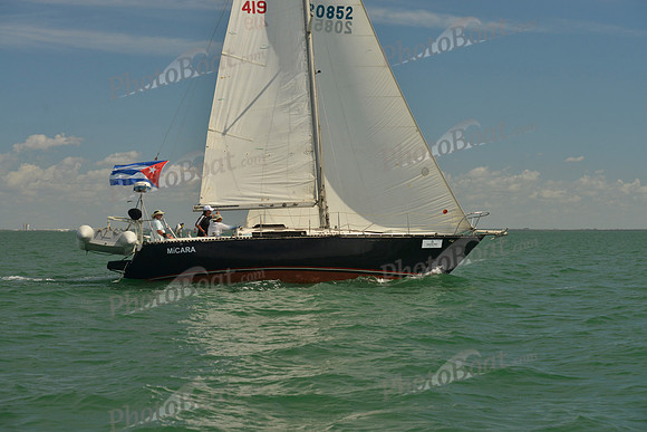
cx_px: 324
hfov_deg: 28.8
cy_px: 216
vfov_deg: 19.5
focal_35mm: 70
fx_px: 1258
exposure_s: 1/800
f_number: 8
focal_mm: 70
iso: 280
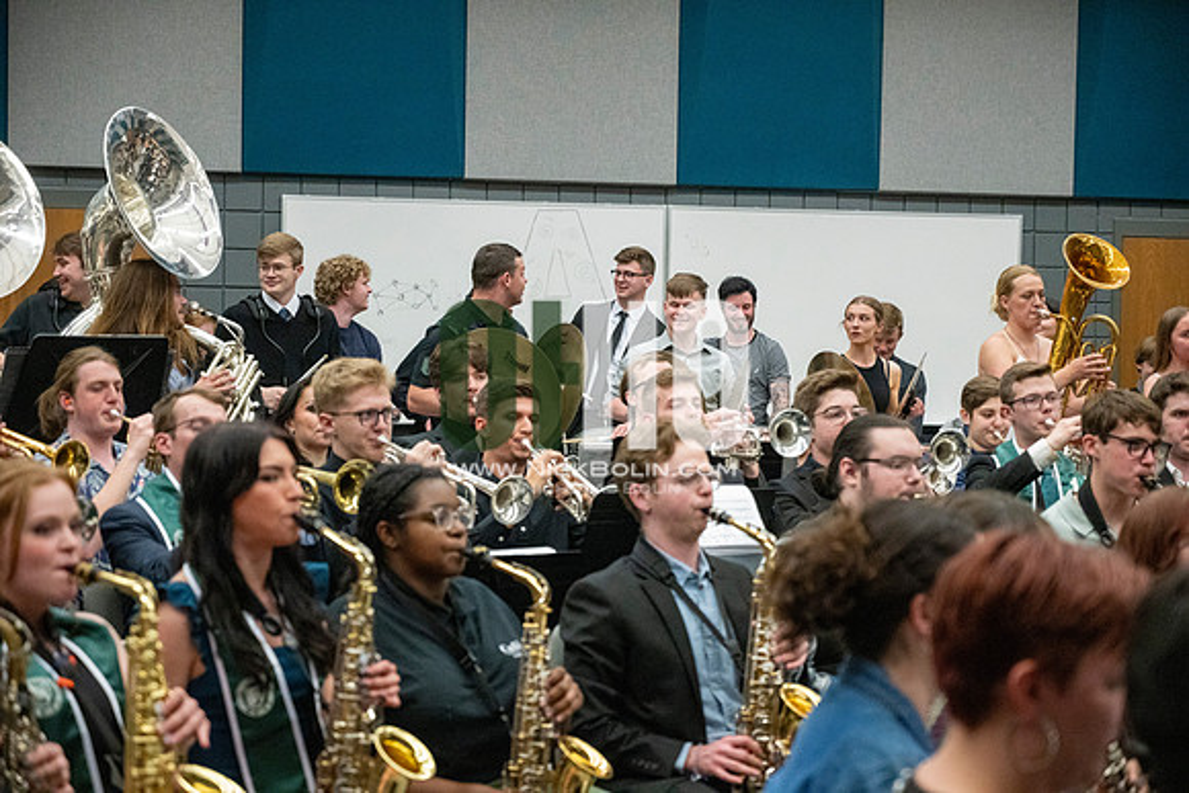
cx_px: 594
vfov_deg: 19.5
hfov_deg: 28.8
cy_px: 396
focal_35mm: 70
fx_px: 2312
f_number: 4
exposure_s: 1/500
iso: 10000
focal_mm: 70
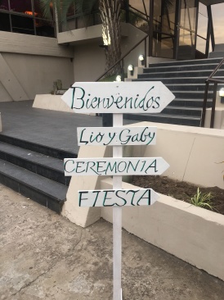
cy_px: 150
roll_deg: +1.3
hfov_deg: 48.2
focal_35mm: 29
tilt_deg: -14.3
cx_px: 112
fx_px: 251
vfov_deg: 61.7
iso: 25
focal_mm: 4.15
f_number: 2.2
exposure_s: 1/50
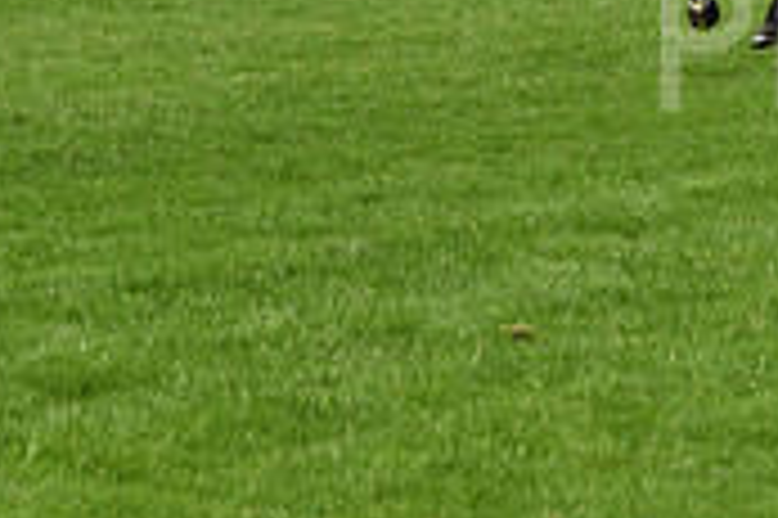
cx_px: 1241
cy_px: -173
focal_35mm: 410
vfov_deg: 3.3
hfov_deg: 5.0
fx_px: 8852
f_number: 6.3
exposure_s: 1/1600
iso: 400
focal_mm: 122
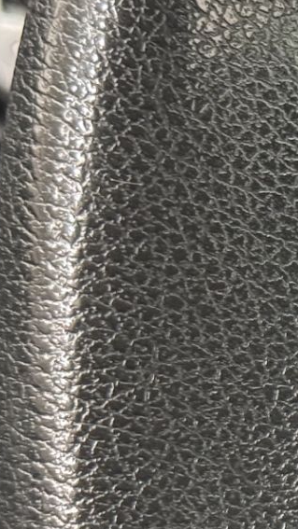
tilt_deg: -21.9
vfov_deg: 12.1
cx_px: 733
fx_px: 2486
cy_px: 400
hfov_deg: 6.5
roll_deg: -1.4
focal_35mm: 177
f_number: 1.78
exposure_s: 1/30
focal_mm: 6.76
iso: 500
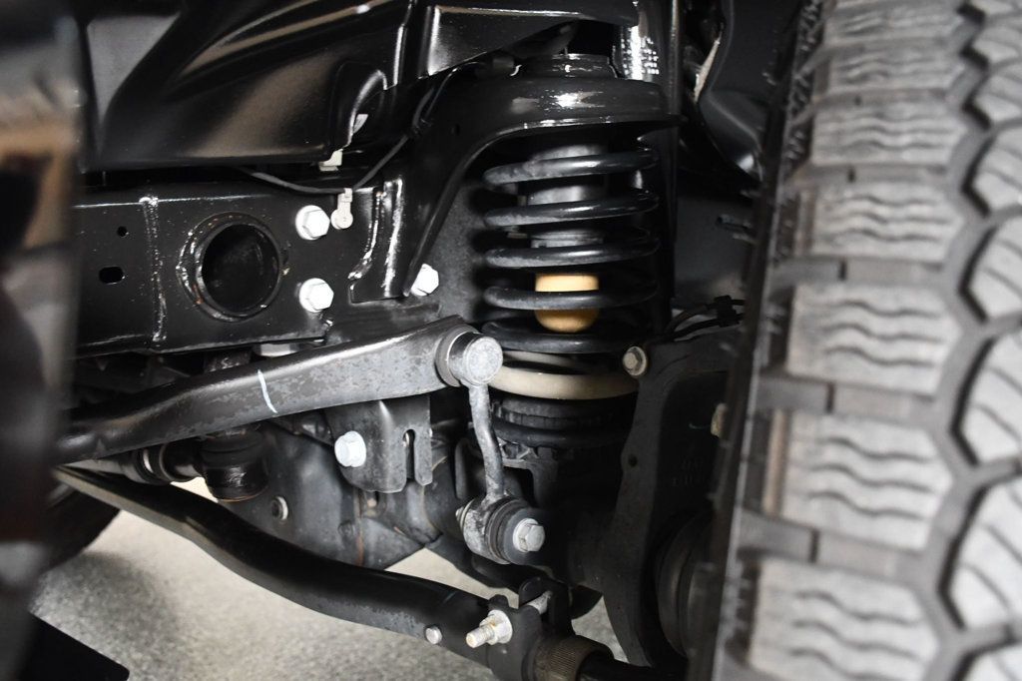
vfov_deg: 34.2
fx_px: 1107
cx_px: 511
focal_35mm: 39
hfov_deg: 49.6
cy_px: 340
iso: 3600
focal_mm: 26
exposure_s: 1/60
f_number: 3.8
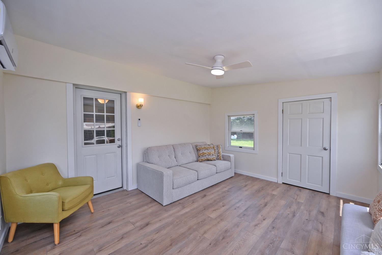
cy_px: 128
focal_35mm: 14
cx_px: 191
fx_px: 149
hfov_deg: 104.3
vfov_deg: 81.2
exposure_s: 1/125
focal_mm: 14
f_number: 5.6
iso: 125
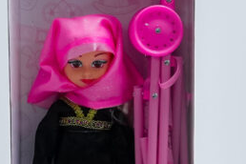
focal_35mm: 182
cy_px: 175
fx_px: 1244
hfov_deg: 11.3
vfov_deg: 7.5
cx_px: 88
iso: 3200
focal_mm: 45
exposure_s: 1/125
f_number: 11
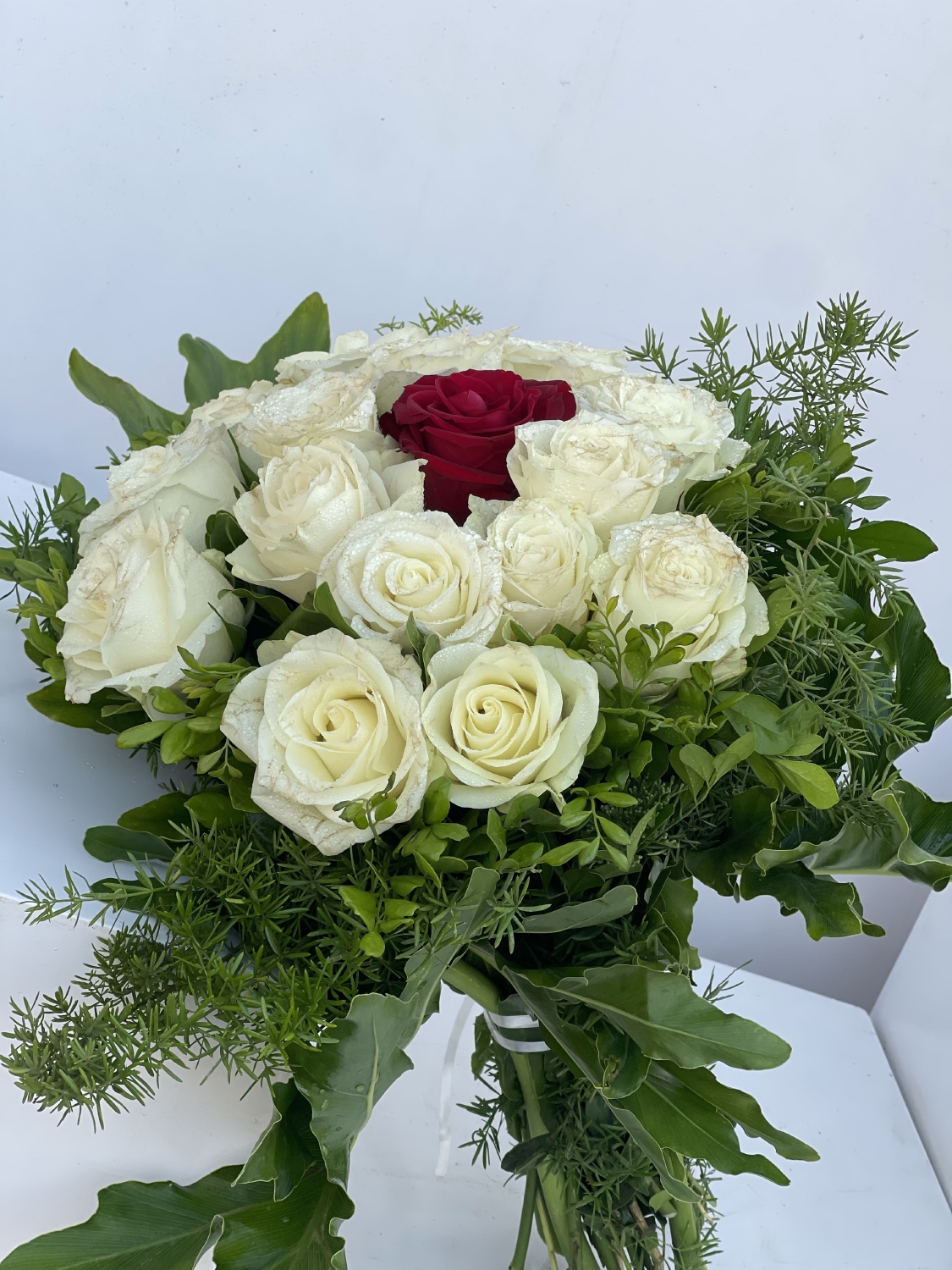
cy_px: 635
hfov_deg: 22.9
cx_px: 476
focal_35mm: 64
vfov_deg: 30.3
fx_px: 2347
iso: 20
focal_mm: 7.5
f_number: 2.2
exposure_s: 1/172
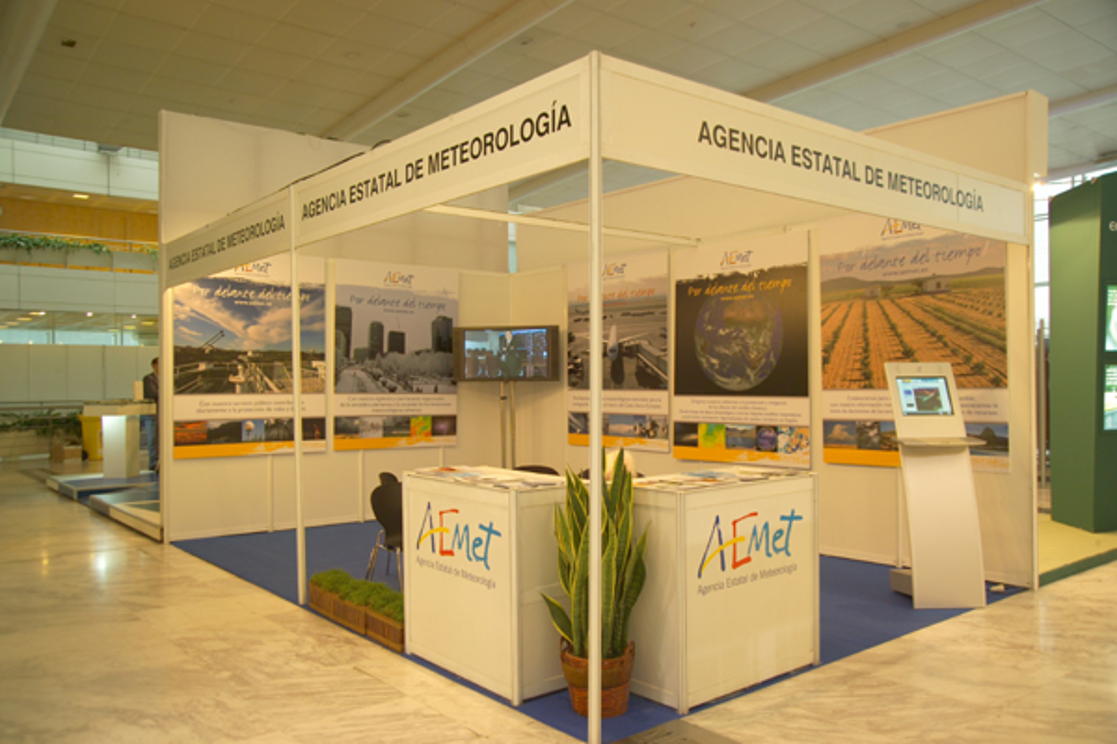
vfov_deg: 45.0
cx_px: 558
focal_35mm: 29
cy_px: 372
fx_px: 900
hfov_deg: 63.7
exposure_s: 1/8
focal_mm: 29
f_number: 6.7
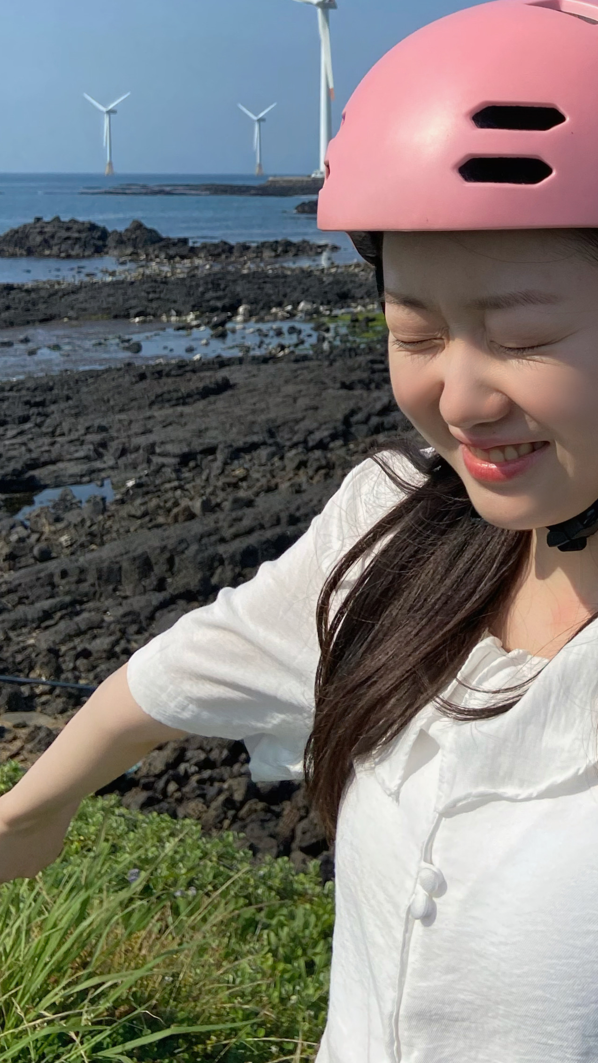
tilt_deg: -1.7
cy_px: 231
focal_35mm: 50
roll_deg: -0.6
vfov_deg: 39.9
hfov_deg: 23.1
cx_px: 586
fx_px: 1410
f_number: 1.8
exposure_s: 1/3300
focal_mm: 4.25
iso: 32
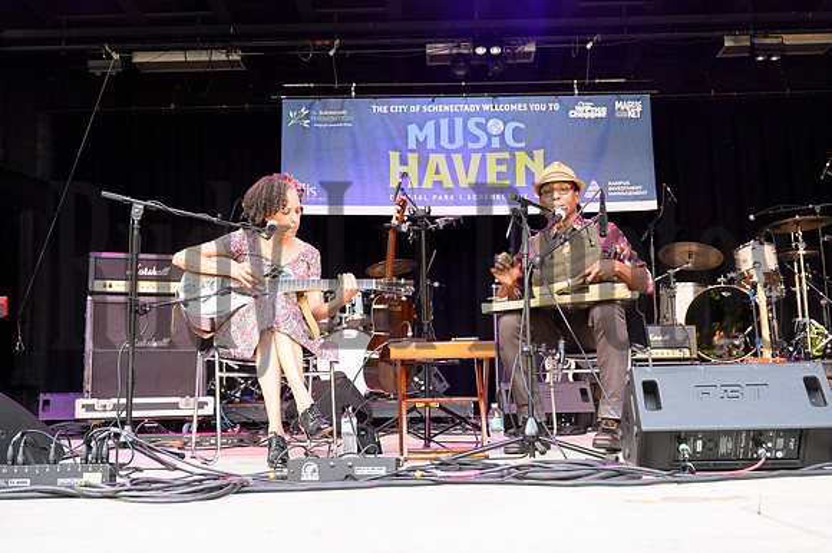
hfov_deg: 53.2
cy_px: 276
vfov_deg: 36.8
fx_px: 831
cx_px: 416
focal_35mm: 36
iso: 3200
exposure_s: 1/250
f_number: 5.6
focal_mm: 36
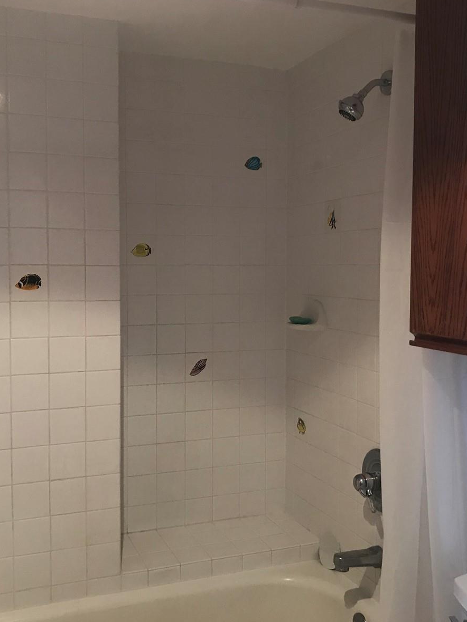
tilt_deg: -3.5
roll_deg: -0.5
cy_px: 310
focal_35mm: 38
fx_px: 684
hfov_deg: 37.7
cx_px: 218
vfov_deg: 49.0
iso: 32
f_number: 1.8
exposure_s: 1/30
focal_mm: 3.99
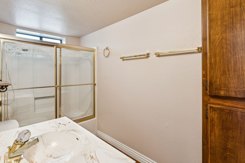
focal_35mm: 19
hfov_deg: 87.5
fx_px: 128
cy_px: 72
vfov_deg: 64.9
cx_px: 121
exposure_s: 3.2
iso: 100
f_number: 13
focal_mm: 16.7
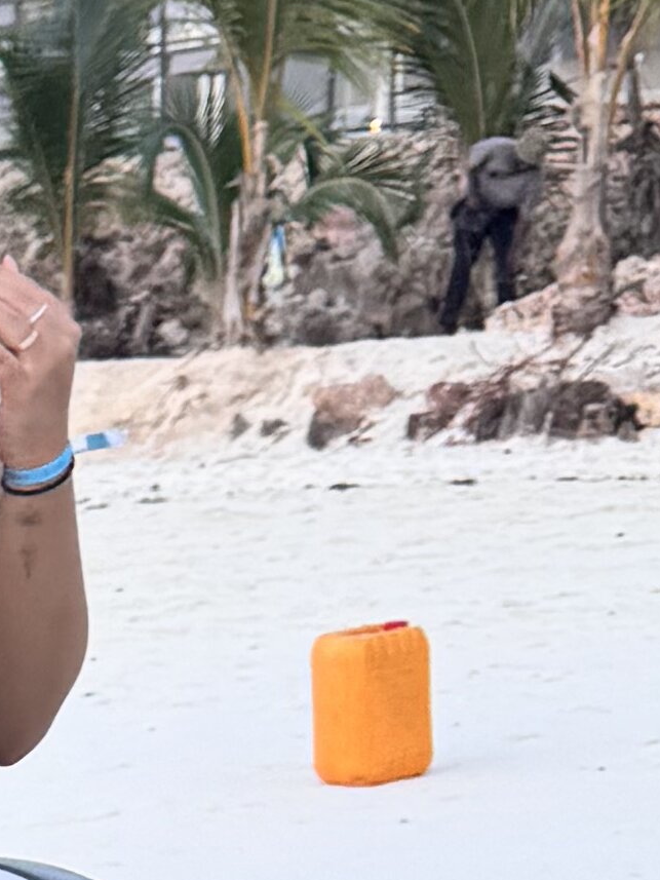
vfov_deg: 11.3
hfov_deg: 8.4
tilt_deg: -13.6
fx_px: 4066
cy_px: 1676
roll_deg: +1.8
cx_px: -962
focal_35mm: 160
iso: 64
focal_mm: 6.76
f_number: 1.78
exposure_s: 1/220
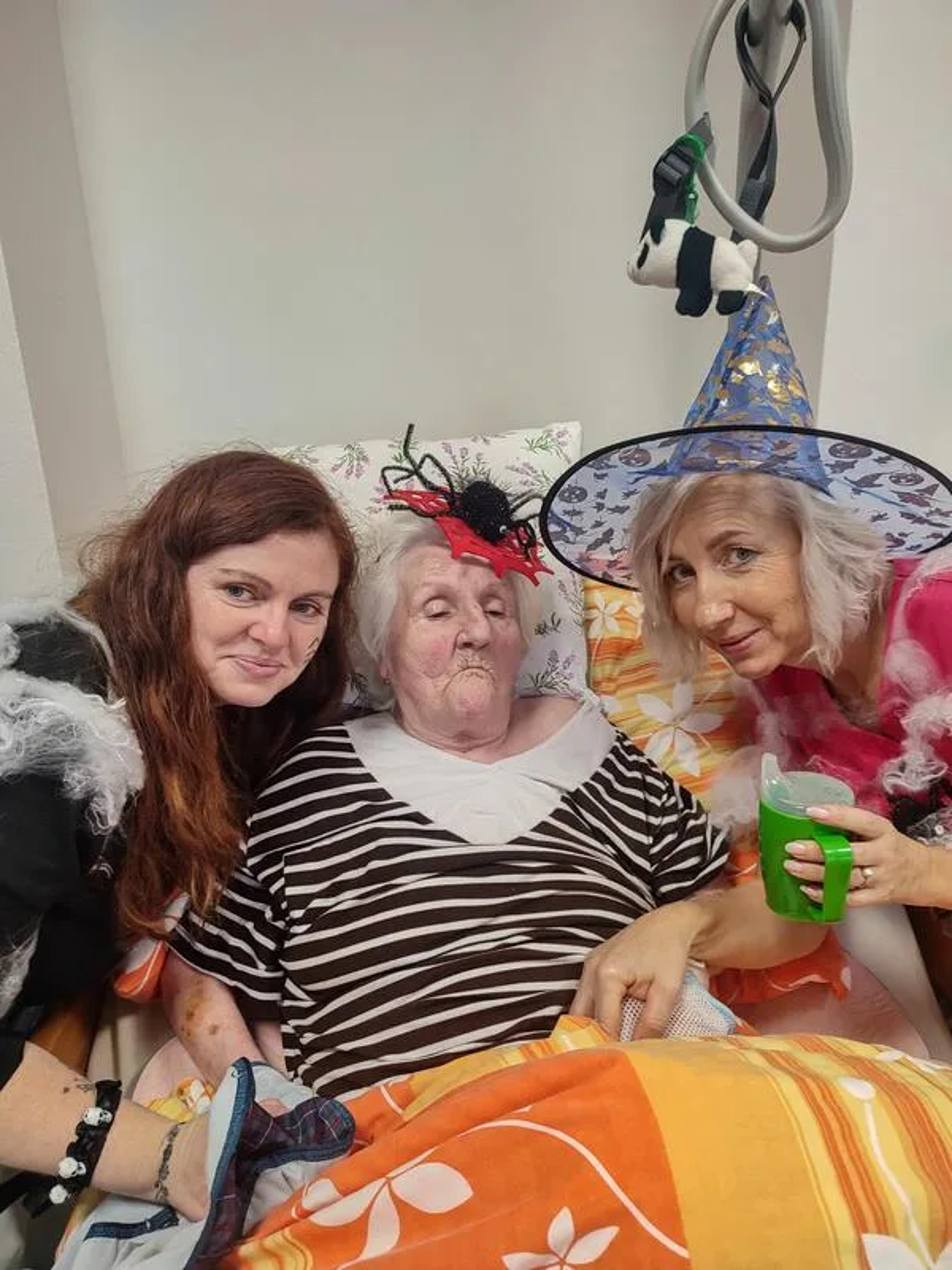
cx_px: 476
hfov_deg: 54.9
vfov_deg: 69.4
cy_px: 635
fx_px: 917
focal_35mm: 25
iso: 326
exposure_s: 1/33
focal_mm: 6.04
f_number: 1.9
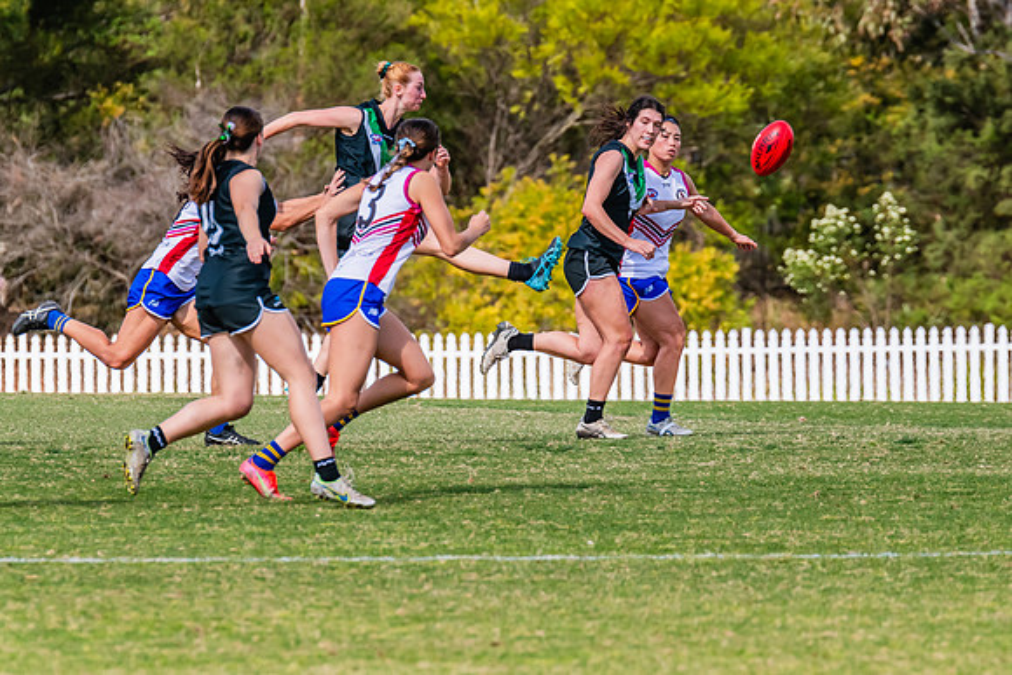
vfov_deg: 2.7
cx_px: 579
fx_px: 14576
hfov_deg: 4.0
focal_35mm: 518
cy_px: 328
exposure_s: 1/1250
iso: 800
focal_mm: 420
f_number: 9
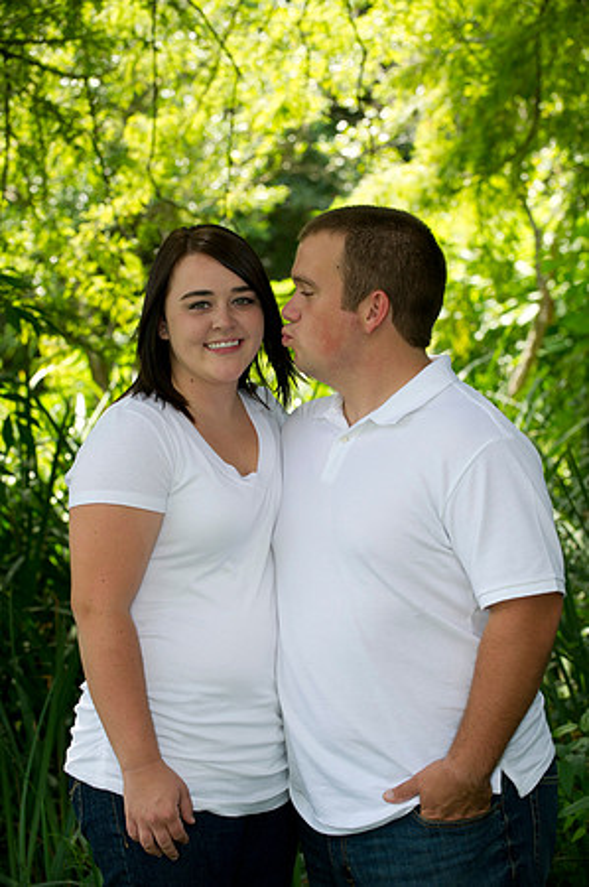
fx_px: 2509
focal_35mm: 102
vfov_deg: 20.0
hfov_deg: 13.4
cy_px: 444
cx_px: 294
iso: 320
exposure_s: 1/200
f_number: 5
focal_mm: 102
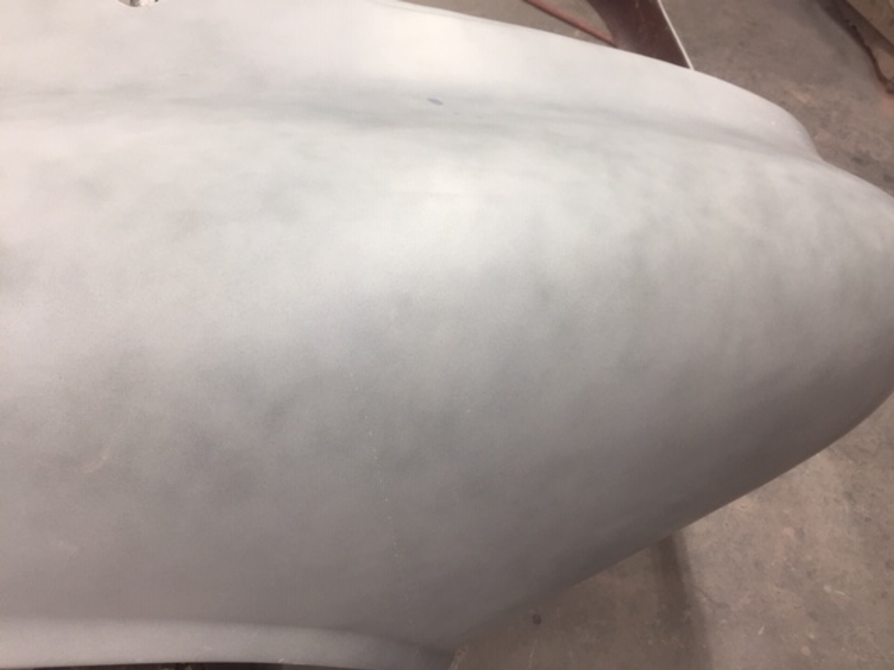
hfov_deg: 61.7
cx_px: 447
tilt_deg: -55.5
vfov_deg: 48.2
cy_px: 335
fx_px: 749
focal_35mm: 29
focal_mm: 4.15
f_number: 2.2
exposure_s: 1/60
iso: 40
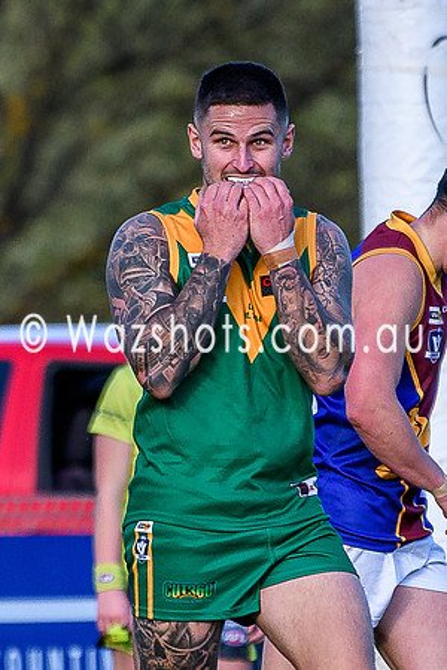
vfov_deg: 1.7
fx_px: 22014
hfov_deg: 1.2
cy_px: 510
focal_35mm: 1182
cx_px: 260
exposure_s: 1/1600
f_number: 2.8
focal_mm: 200
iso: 250
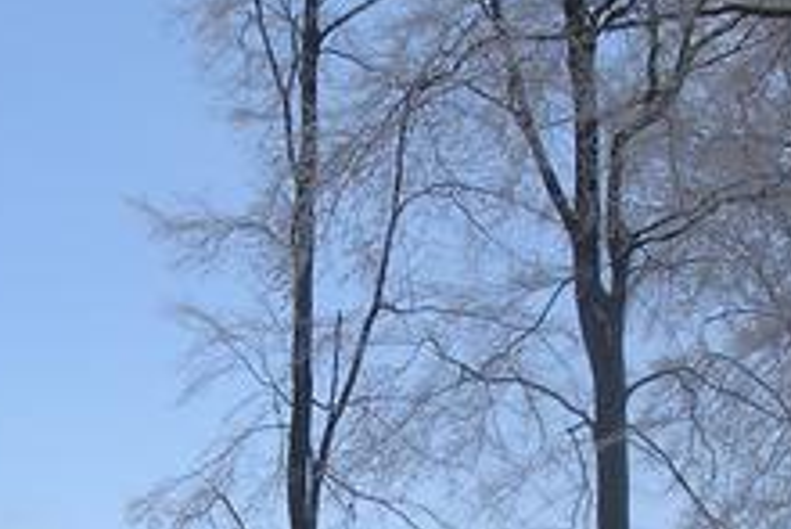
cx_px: 291
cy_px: 763
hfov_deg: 17.8
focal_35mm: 115
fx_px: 2528
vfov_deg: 11.5
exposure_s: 1/211
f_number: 5.6
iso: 100
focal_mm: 5.8
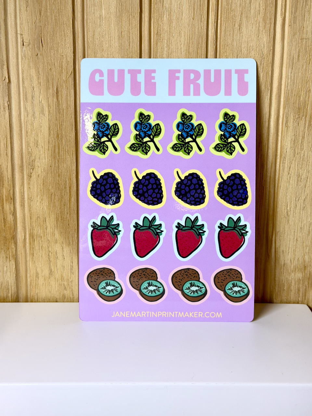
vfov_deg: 39.7
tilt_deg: -11.7
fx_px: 577
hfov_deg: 30.3
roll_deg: -0.5
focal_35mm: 48
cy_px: 208
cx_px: 156
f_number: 1.78
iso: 80
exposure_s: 1/120
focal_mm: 6.76
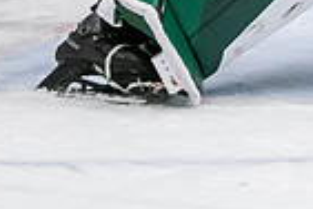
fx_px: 5886
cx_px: 383
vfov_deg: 2.0
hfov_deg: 3.0
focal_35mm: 677
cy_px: -288
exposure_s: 1/640
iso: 2500
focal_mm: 105
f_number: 3.2
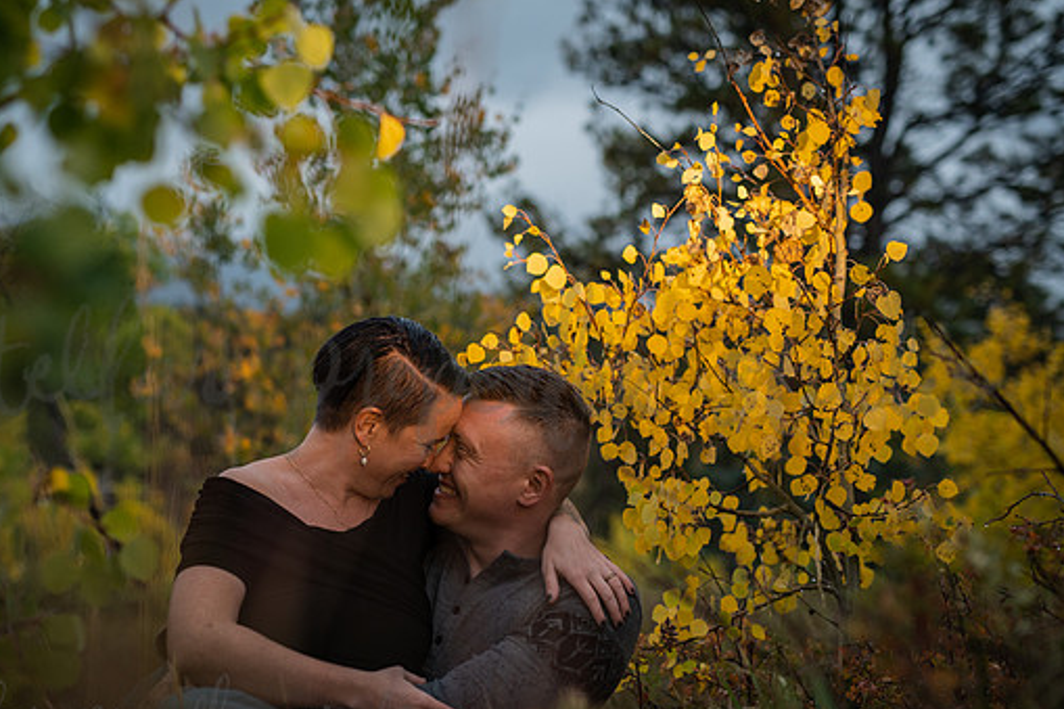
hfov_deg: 35.0
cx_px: 475
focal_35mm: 57
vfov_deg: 23.8
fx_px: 1684
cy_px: 368
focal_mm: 50
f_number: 2.2
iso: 400
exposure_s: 1/400
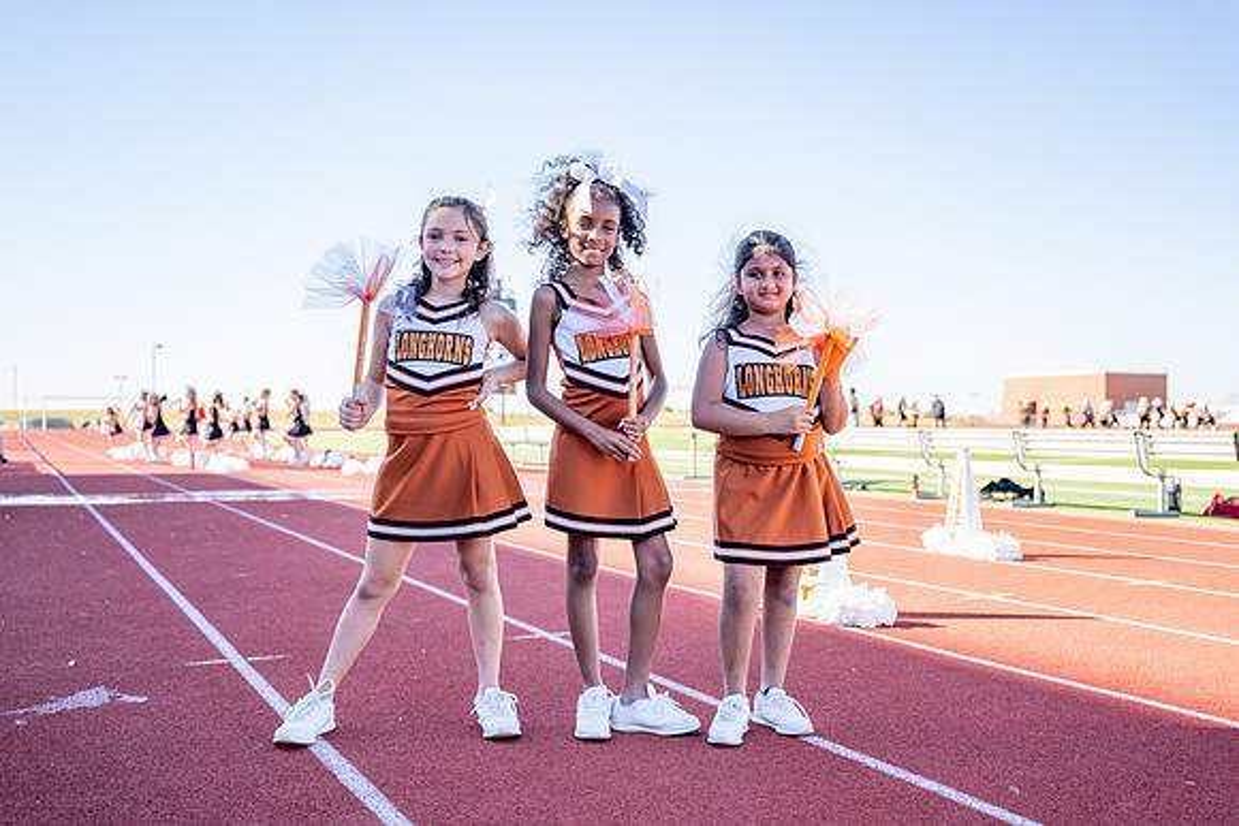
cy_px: 413
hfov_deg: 55.9
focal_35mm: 34
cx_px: 620
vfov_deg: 39.0
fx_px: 1167
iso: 160
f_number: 2.8
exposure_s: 1/800
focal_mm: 31.7
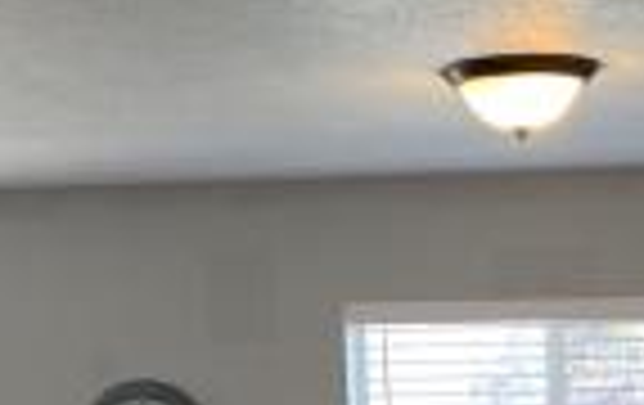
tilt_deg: -11.2
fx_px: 2163
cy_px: 914
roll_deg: +1.7
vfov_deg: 9.7
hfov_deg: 16.9
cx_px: 464
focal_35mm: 123
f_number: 1.8
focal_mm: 4.25
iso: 100
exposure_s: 1/120
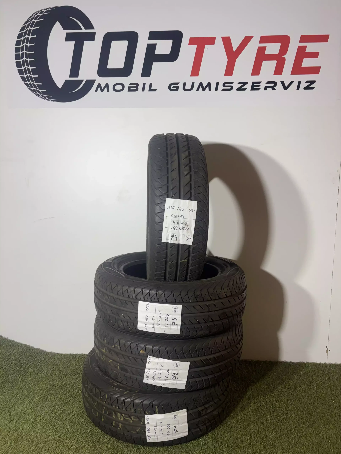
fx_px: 341
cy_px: 227
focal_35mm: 26
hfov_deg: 53.1
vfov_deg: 67.3
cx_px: 170
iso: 80
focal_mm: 5.96
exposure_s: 1/100
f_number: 1.6
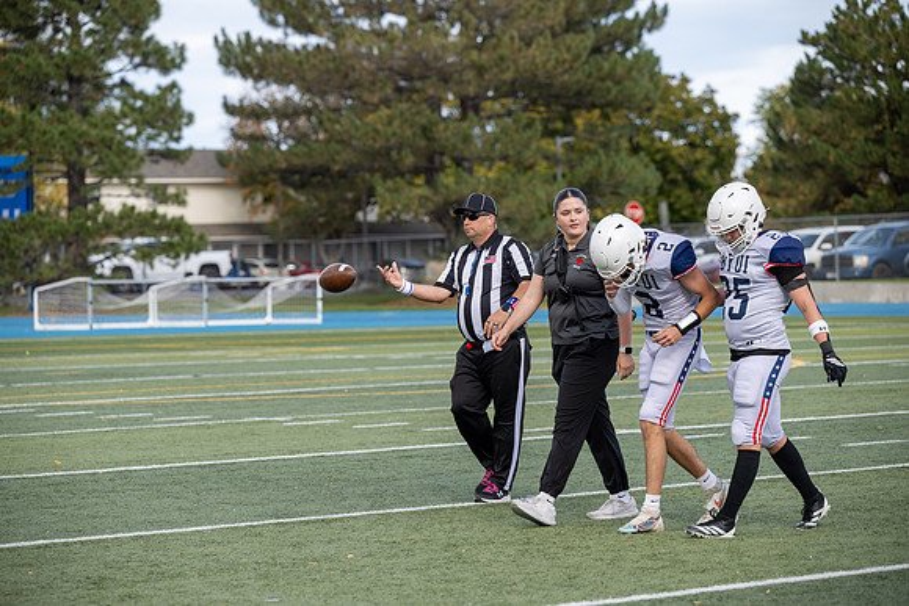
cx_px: 454
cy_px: 303
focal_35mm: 135
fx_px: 3409
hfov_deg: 15.2
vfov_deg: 10.2
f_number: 4
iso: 200
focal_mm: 135
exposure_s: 1/800
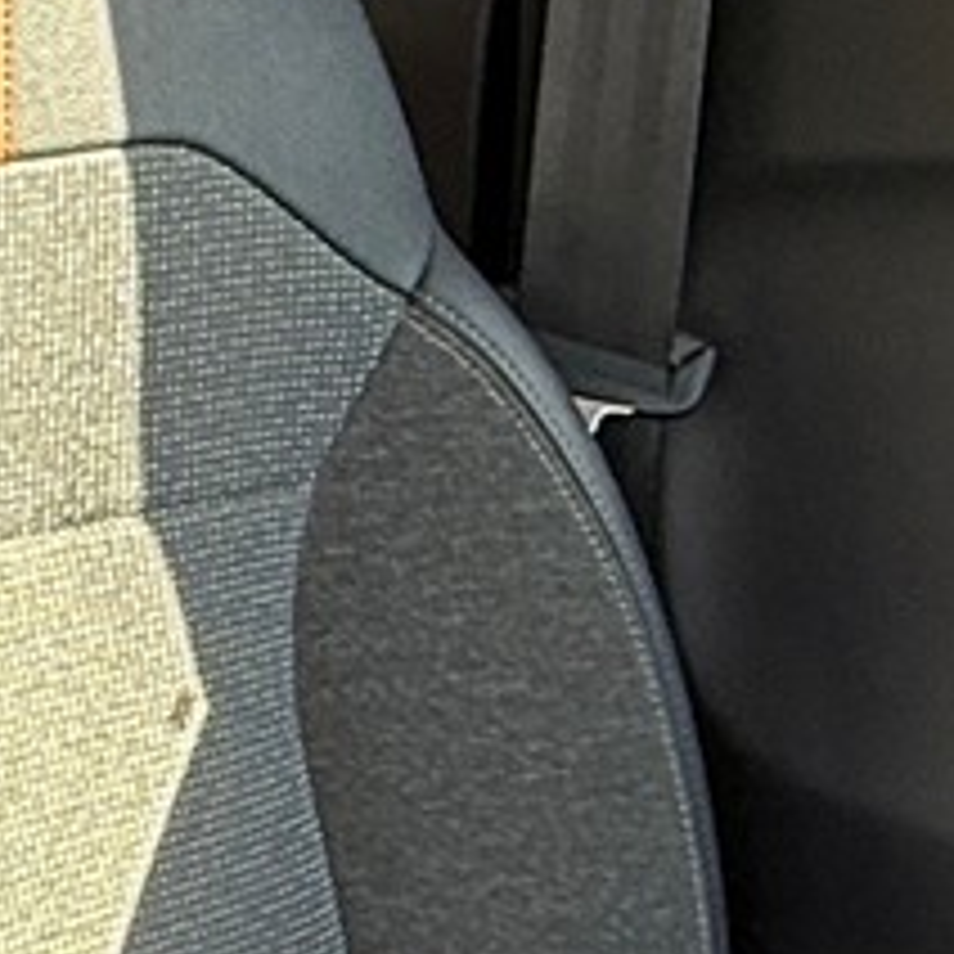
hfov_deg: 13.2
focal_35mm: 112
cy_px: 873
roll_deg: -2.5
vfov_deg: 15.4
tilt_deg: -20.6
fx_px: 3492
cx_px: -1017
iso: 64
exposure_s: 1/121
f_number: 2.2
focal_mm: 2.22
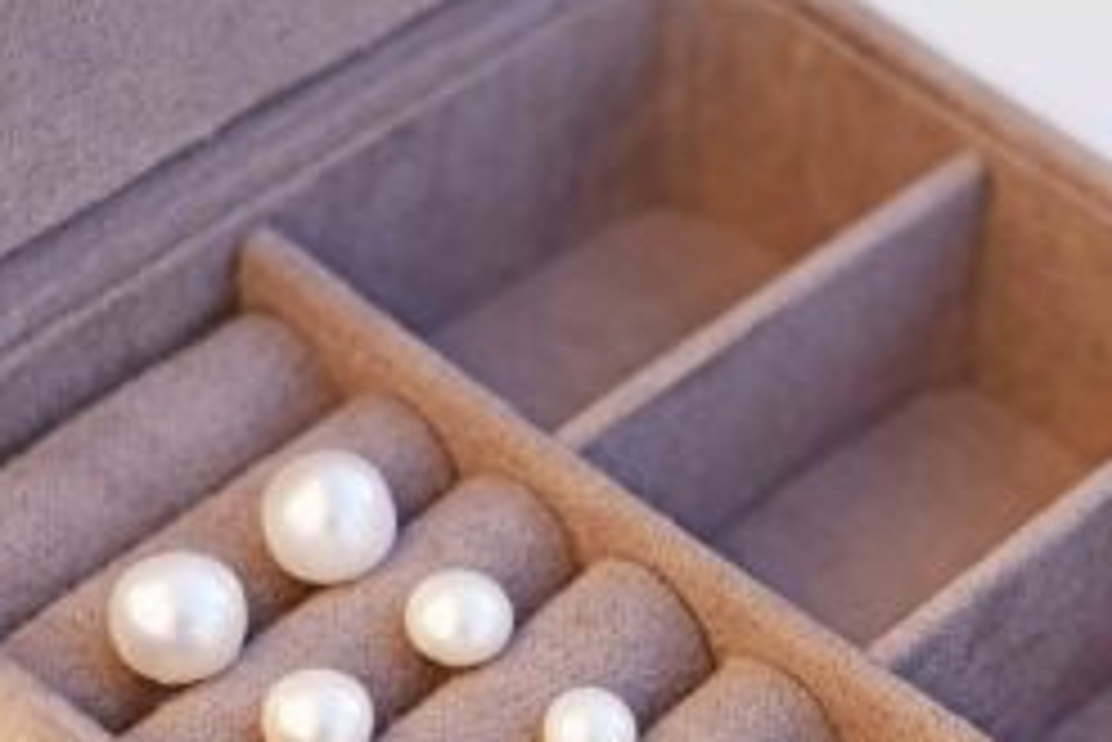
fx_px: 4203
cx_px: 734
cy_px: 742
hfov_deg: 15.0
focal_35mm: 136
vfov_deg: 10.0
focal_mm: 56
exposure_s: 1/250
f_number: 5.6
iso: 100
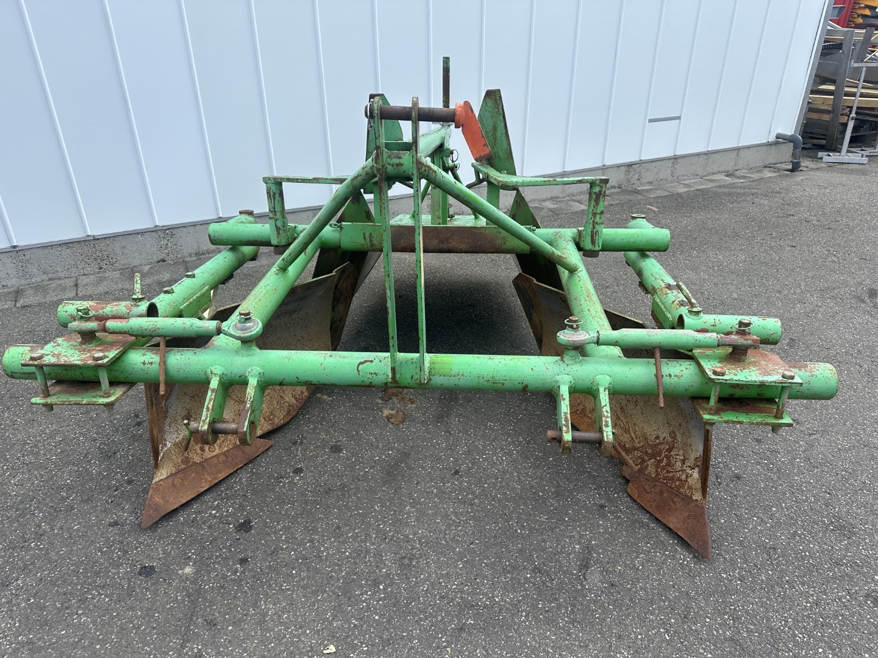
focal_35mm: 24
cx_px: 439
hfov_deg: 71.6
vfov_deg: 56.8
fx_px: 609
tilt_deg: -29.6
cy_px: 329
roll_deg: -0.2
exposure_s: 1/1357
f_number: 1.78
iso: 80
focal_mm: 6.86
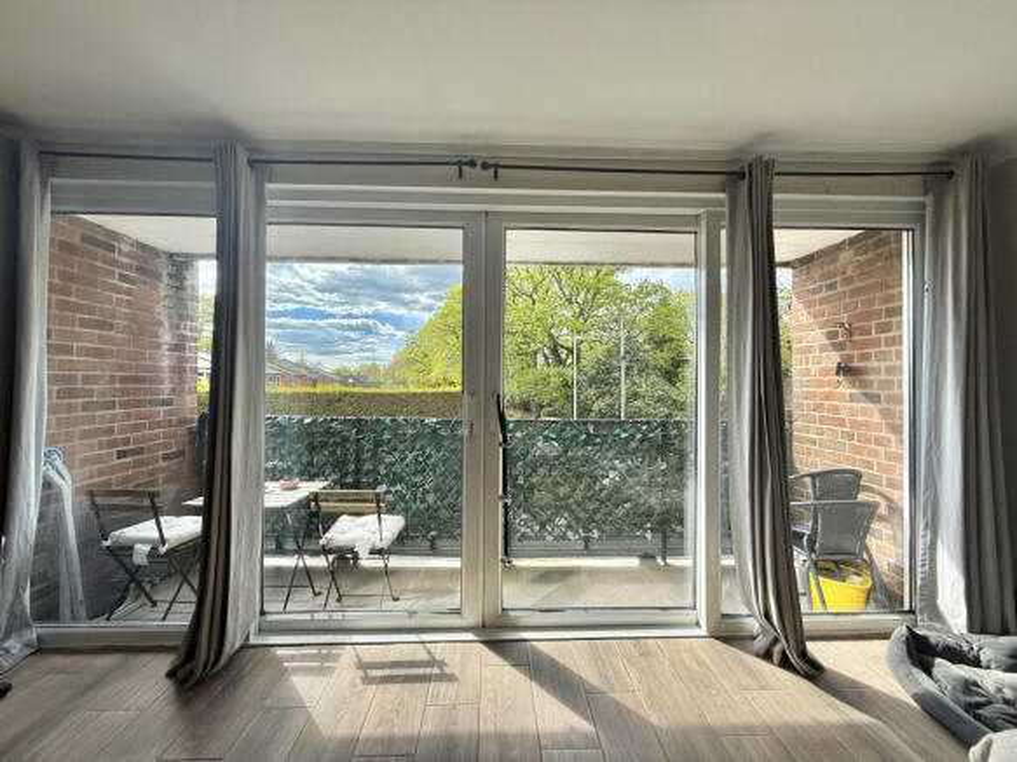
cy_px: 381
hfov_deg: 102.1
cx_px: 508
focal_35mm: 14
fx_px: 411
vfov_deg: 85.7
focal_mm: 2.22
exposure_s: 1/631
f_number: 2.2
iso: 64
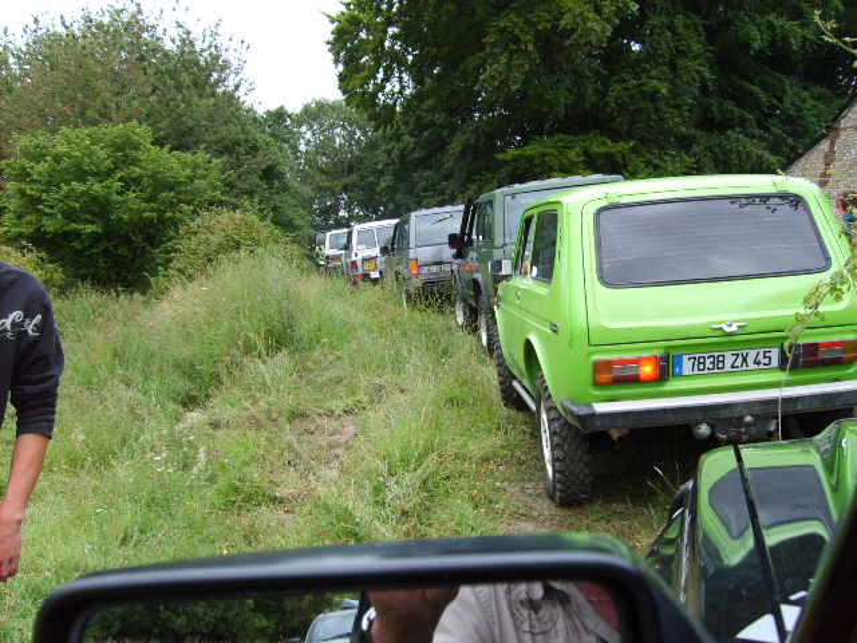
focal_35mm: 35
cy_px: 322
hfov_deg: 52.6
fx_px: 867
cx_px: 428
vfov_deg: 40.7
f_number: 2.8
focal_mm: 5.8
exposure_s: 1/250
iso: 50
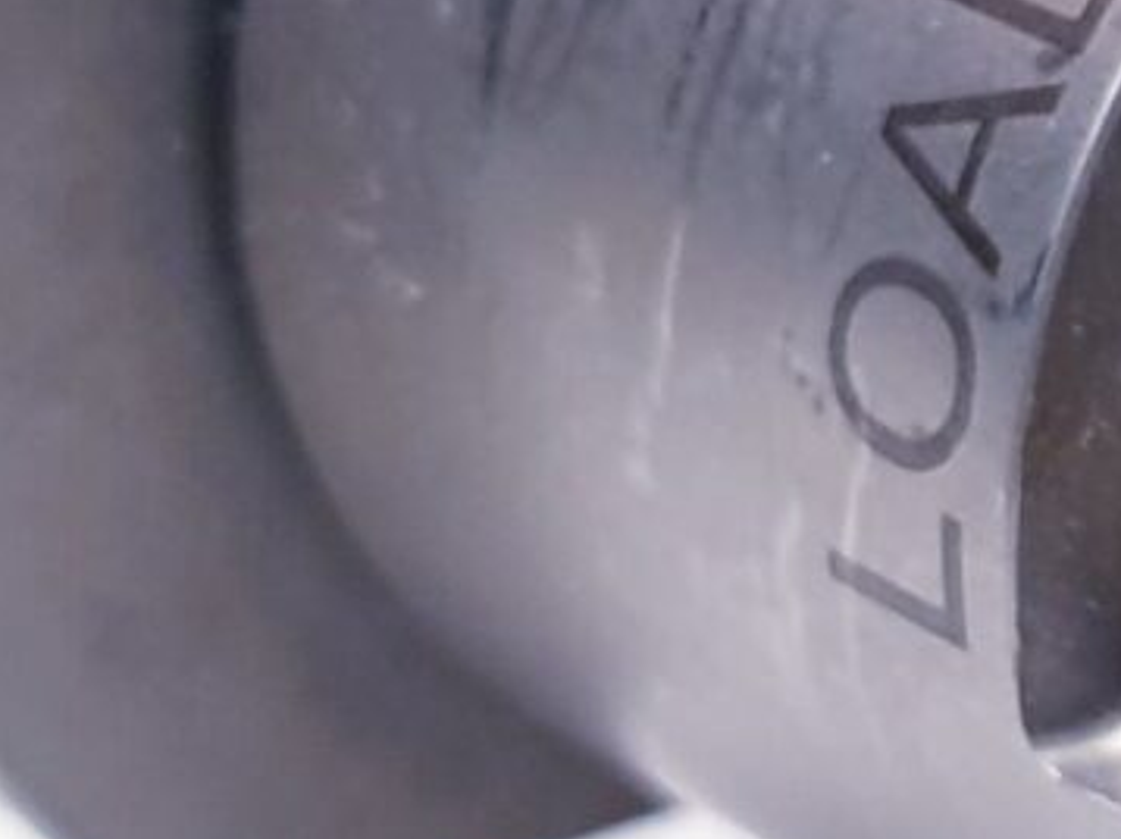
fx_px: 6019
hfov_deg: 9.9
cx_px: 2189
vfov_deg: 8.0
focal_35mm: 186
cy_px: 326
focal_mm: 4.3
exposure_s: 1/50
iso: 100
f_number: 2.4
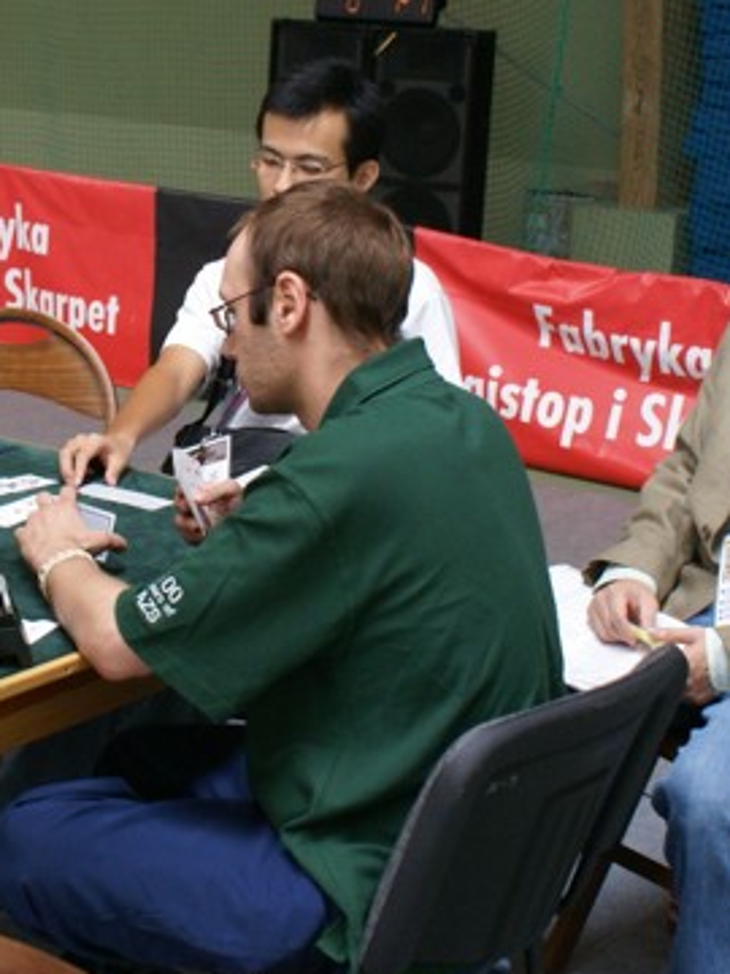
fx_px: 2053
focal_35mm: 73
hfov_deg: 19.8
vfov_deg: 26.6
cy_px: 371
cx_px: 70
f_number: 5.6
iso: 400
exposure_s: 1/30
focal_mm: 26
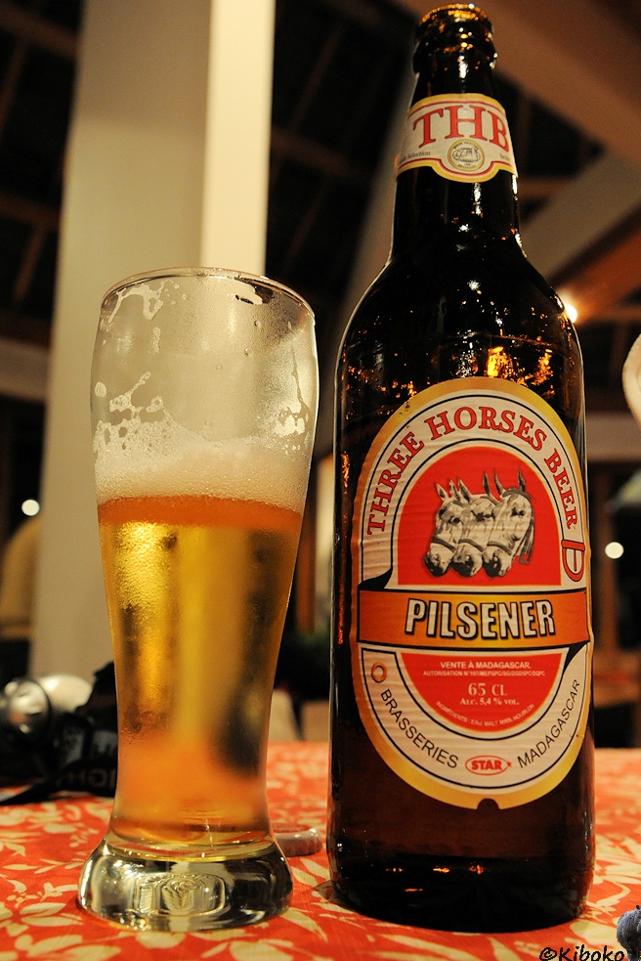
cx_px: 329
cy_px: 468
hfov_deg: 51.3
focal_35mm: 25
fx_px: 667
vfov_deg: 71.5
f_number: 5.6
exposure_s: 1/13
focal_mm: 24
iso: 2000
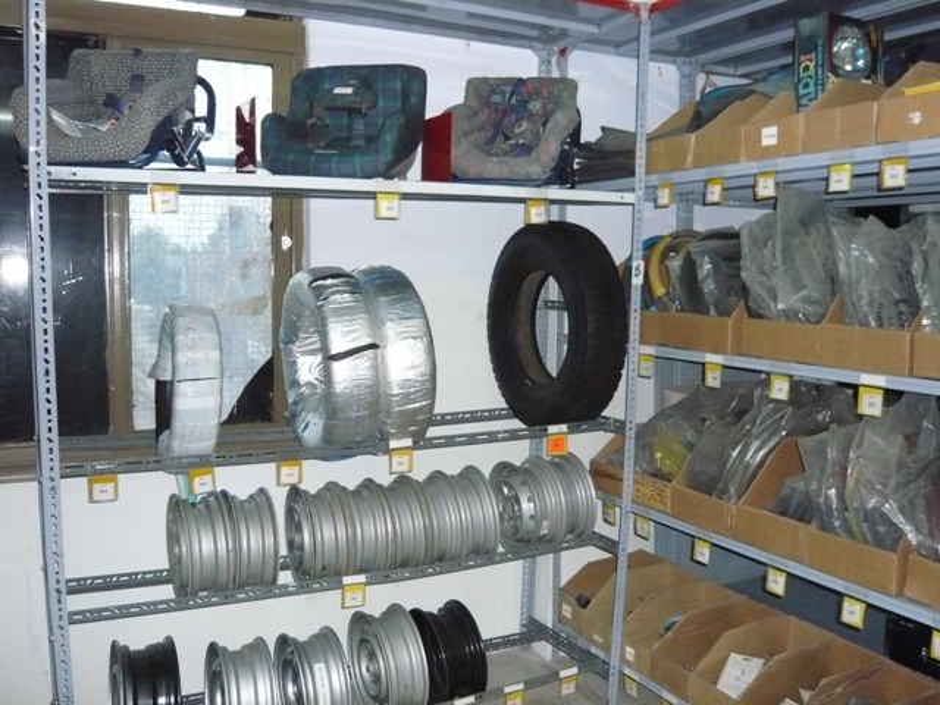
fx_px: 869
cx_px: 470
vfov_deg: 44.2
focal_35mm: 32
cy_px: 352
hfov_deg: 56.8
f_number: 3
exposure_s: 1/30
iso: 400
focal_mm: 5.2
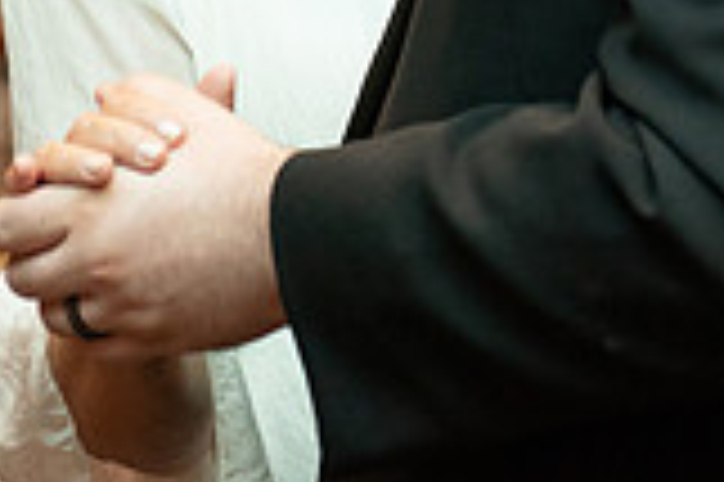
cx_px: 261
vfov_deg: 6.4
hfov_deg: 9.8
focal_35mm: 209
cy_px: -336
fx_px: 4199
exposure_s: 1/125
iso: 3200
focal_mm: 58
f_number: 3.2
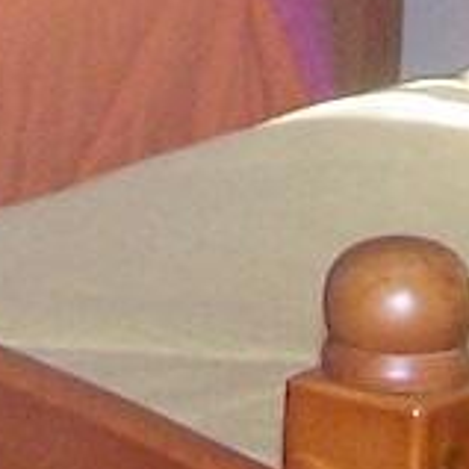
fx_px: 5028
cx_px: -21
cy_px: -531
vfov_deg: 5.2
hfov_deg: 5.3
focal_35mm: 328
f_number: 2.8
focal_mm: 6.3
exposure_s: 1/60
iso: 140
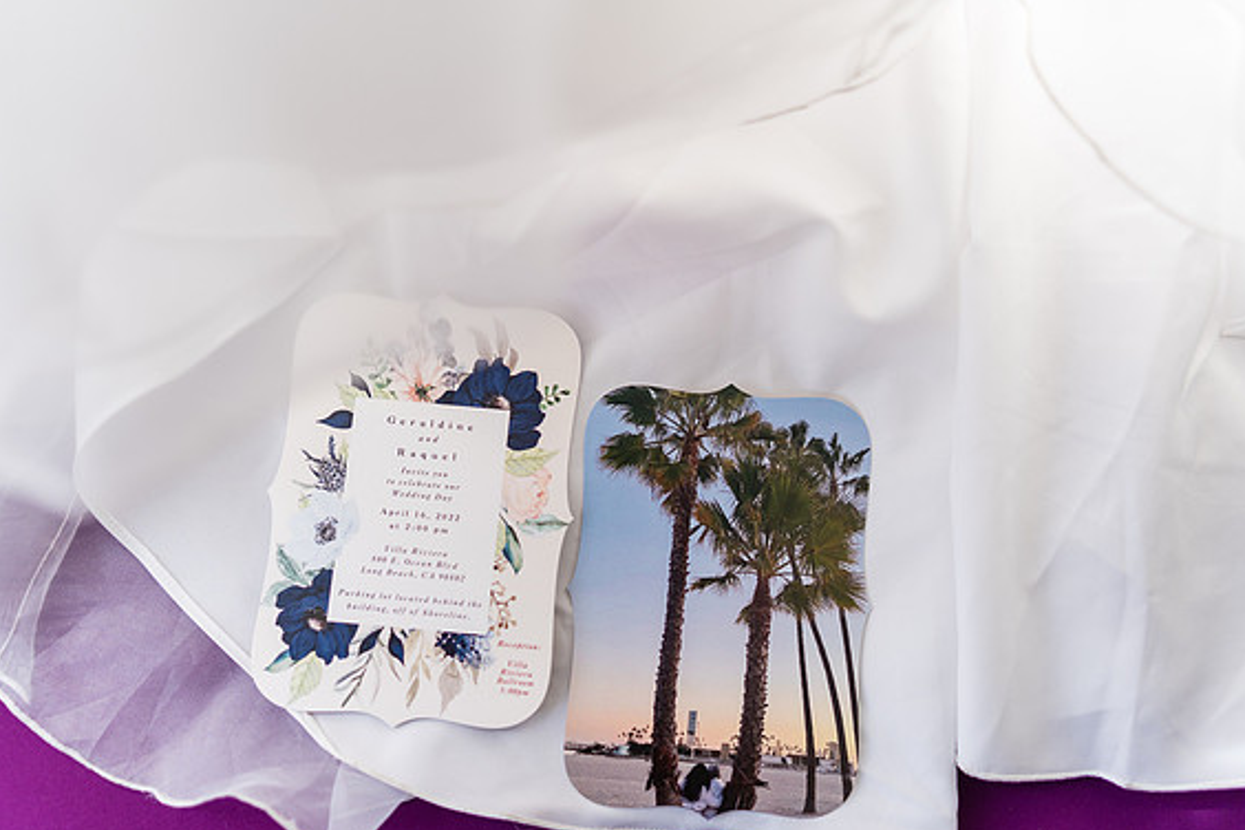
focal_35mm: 36
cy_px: 423
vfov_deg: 36.9
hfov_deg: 53.1
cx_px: 618
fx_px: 1245
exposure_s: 1/800
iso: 200
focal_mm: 35
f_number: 1.4
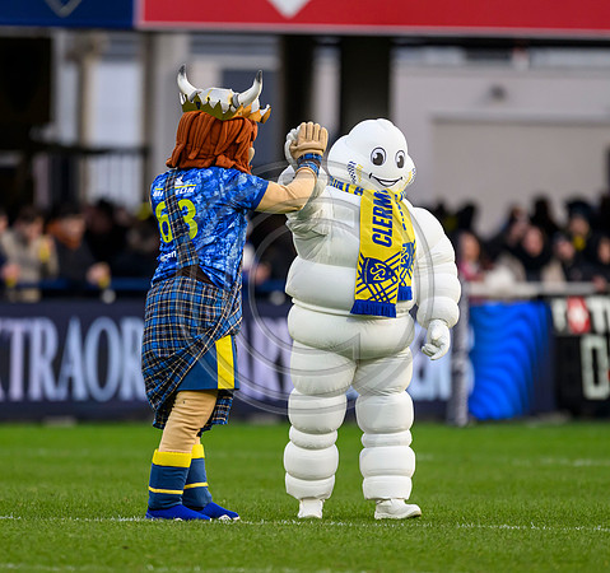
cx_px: 270
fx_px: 16760
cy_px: 313
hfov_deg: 2.1
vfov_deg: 2.0
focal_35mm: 866
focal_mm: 560
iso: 1250
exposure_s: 1/1600
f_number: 4
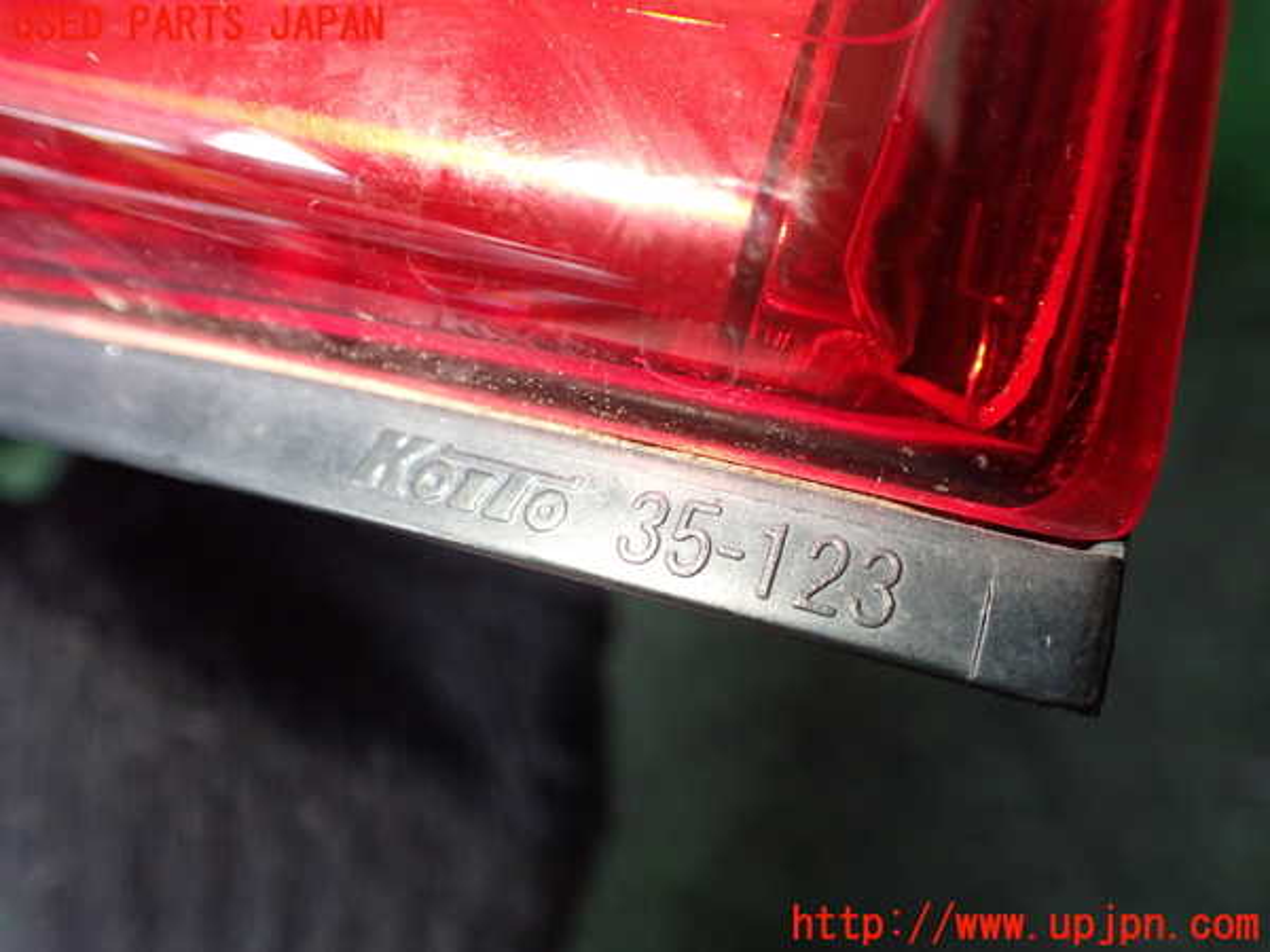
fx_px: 1101
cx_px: 635
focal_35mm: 30
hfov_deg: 60.0
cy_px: 476
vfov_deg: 46.8
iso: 800
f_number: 2.3
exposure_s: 1/125
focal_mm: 5.4
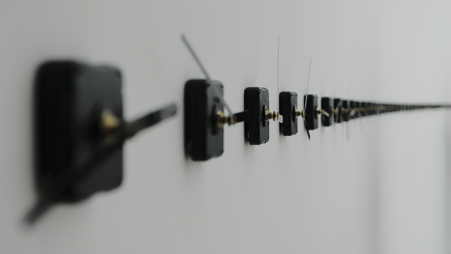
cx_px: 228
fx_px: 622
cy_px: 117
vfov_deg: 23.1
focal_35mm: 52
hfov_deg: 39.9
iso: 800
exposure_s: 1/250
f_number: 5
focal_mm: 32.9
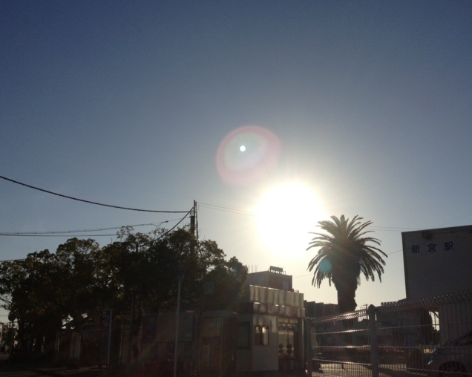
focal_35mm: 43
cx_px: 272
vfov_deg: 34.9
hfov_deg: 42.8
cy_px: 186
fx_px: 600
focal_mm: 4.28
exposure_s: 1/6944
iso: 50
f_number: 2.4
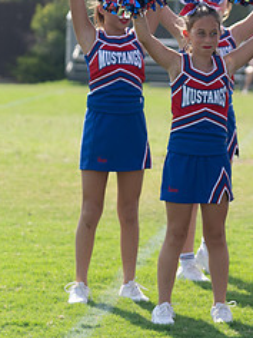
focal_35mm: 246
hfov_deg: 5.9
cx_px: 429
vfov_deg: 8.0
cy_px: 82
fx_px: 2397
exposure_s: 1/1250
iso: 100
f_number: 2.8
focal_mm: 88
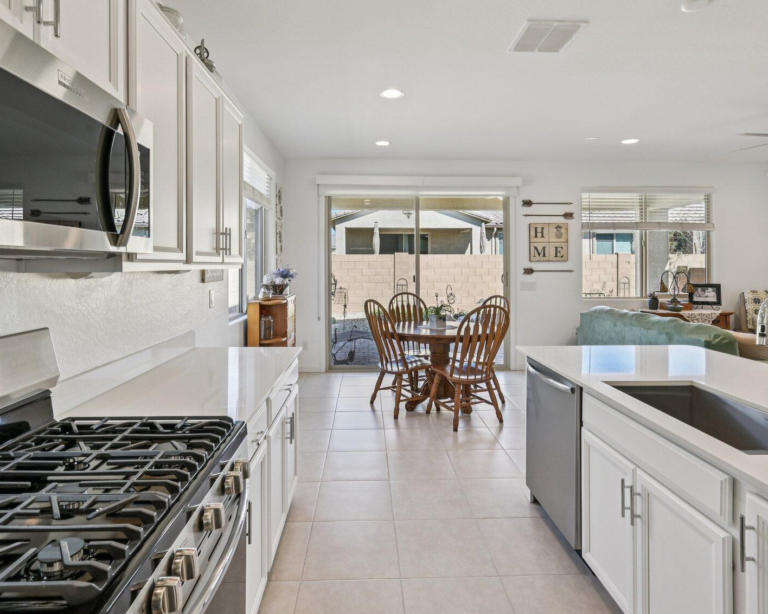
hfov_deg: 83.3
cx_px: 384
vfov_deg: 70.5
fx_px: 432
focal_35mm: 19
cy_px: 263
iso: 400
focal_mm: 14
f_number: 8
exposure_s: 1/125
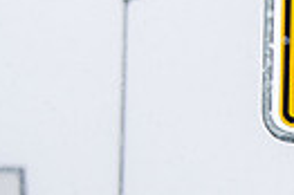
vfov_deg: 2.9
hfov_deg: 4.4
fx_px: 3793
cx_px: 581
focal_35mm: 465
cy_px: 149
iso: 160
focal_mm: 105
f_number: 5
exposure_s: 1/500
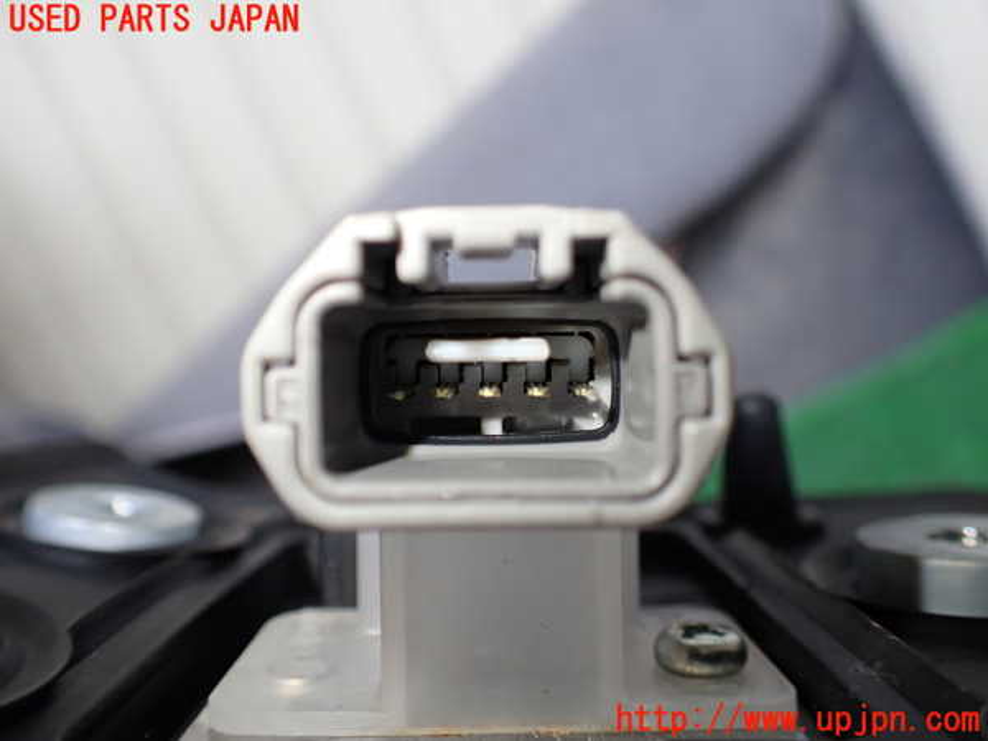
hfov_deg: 60.0
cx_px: 494
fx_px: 856
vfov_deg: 46.8
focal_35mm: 30
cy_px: 370
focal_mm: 5.4
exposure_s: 1/125
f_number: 2.3
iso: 320
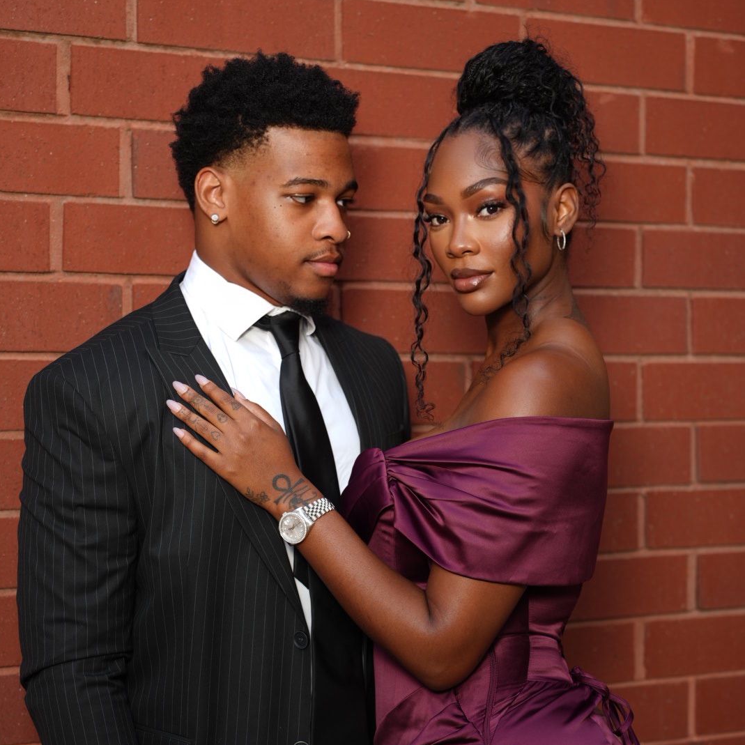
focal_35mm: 63
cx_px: 370
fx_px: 1534
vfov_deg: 27.3
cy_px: 415
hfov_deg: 27.3
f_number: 2.8
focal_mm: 49
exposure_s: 1/160
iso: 64
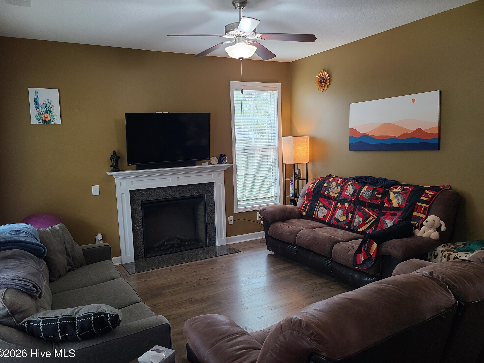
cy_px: 182
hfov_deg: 65.3
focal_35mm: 27
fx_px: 378
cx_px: 246
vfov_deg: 51.4
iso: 125
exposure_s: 1/60
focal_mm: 5.4
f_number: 1.8
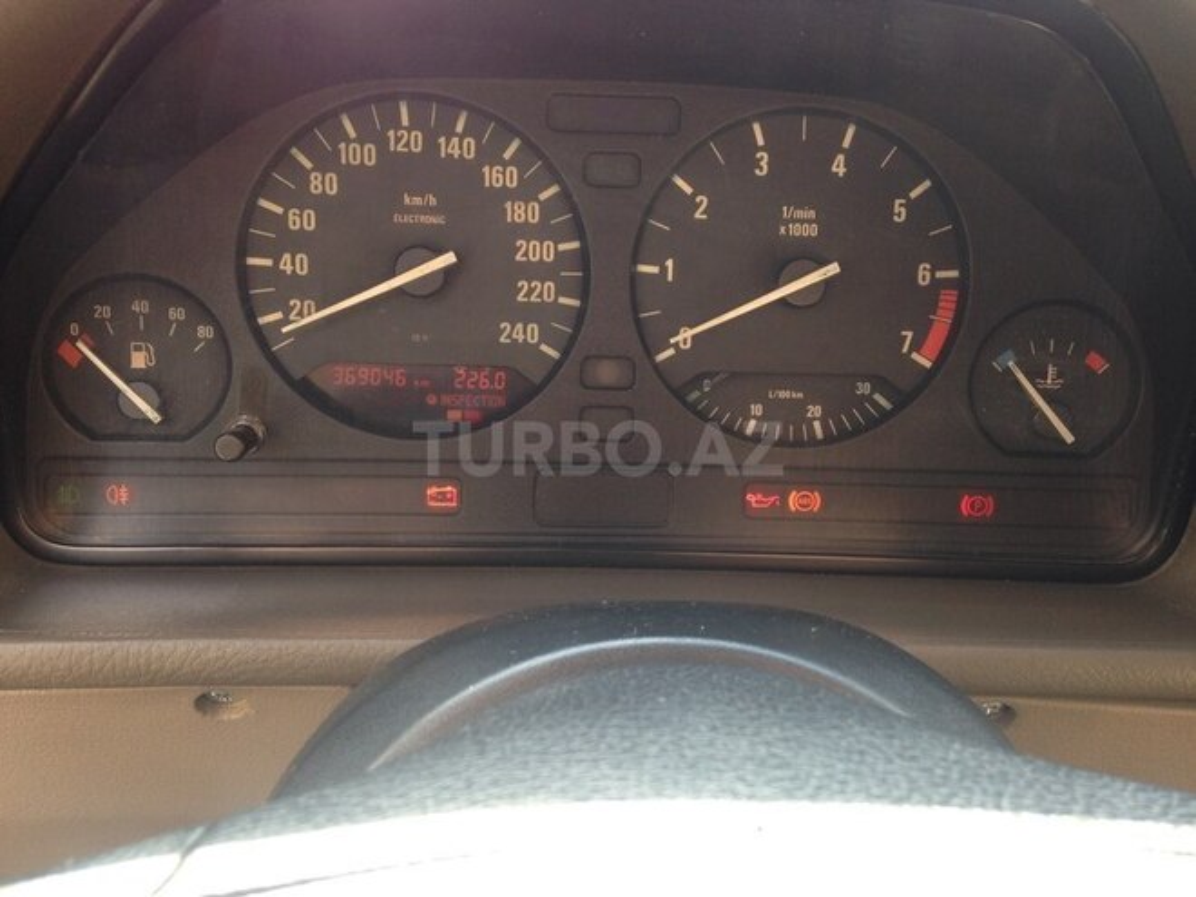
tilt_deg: -21.9
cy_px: 448
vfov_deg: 42.9
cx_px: 598
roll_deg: -0.5
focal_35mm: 33
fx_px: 1140
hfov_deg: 55.4
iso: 50
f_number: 2.4
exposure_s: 1/40
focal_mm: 4.12
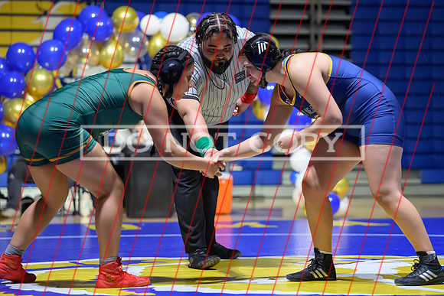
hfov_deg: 17.8
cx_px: 248
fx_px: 1416
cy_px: 133
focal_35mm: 115
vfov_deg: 11.9
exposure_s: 1/640
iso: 8000
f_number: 2.8
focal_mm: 102
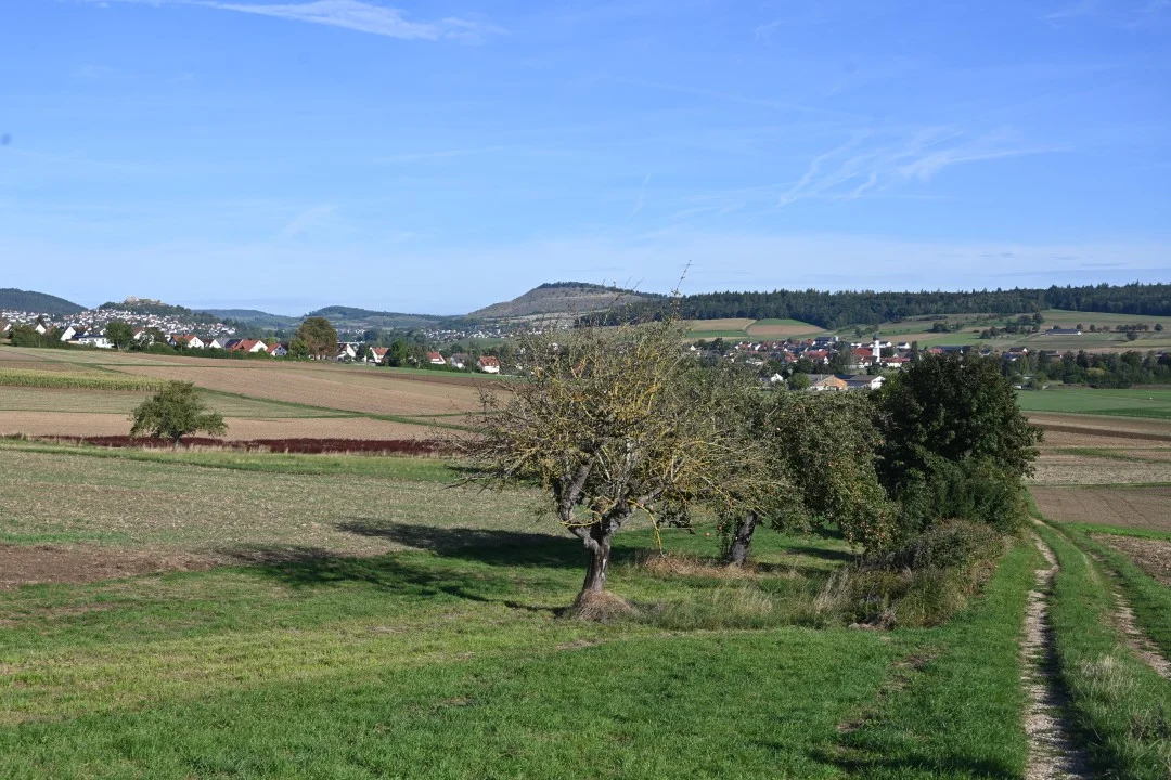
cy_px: 390
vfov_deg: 29.9
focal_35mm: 45
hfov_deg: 43.6
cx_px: 586
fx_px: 1464
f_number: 7.1
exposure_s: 1/400
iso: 100
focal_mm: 45
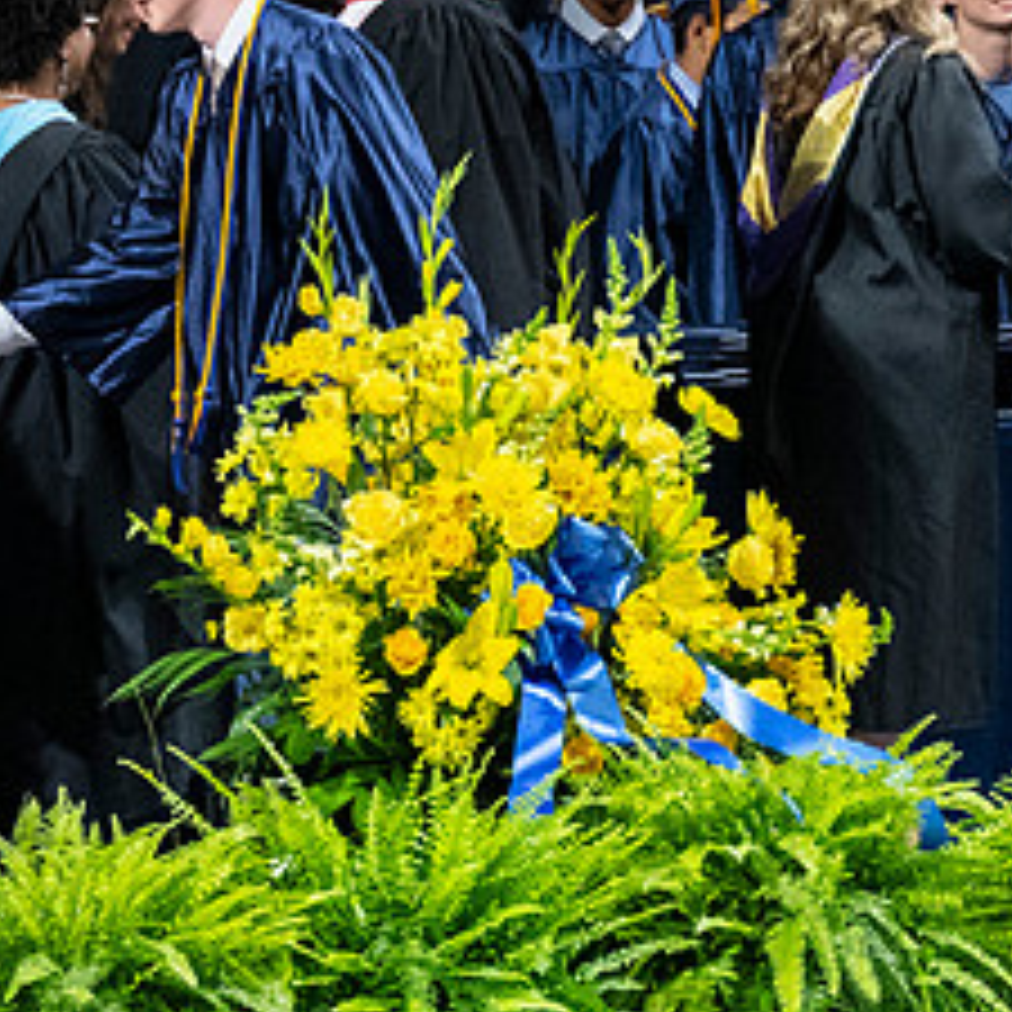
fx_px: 24542
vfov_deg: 2.4
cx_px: 295
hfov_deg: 2.4
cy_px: 448
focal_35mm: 742
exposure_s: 1/200
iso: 2000
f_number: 4
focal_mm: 190
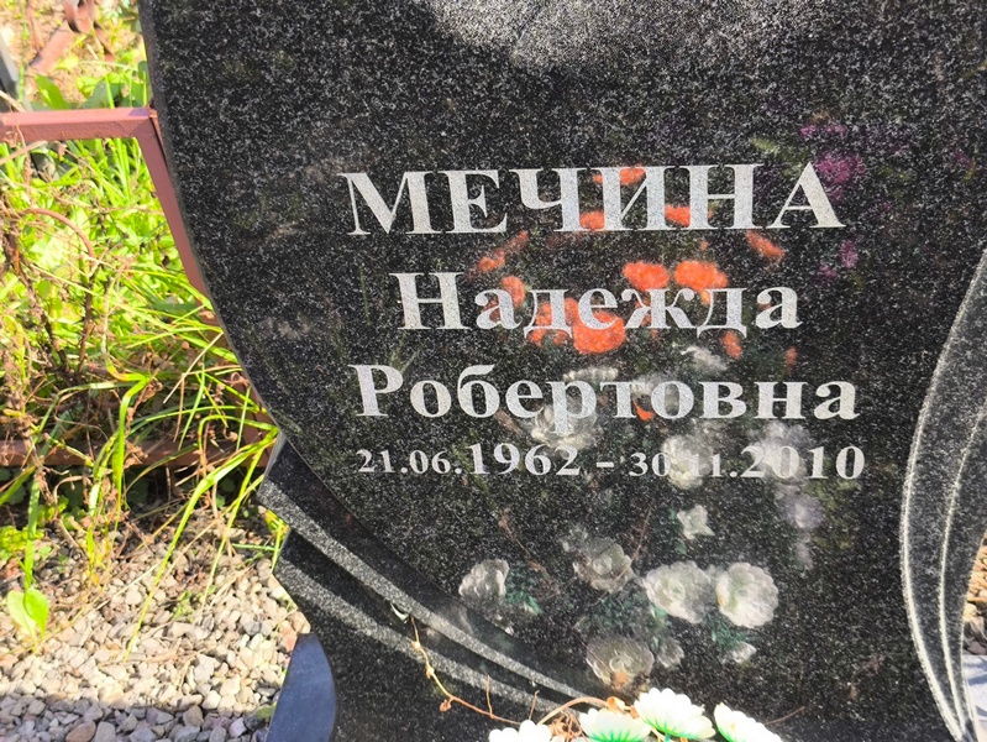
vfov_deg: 29.1
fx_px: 1426
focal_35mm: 50
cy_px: 371
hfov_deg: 38.2
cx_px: 494
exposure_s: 1/280
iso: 50
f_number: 1.7
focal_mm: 4.71
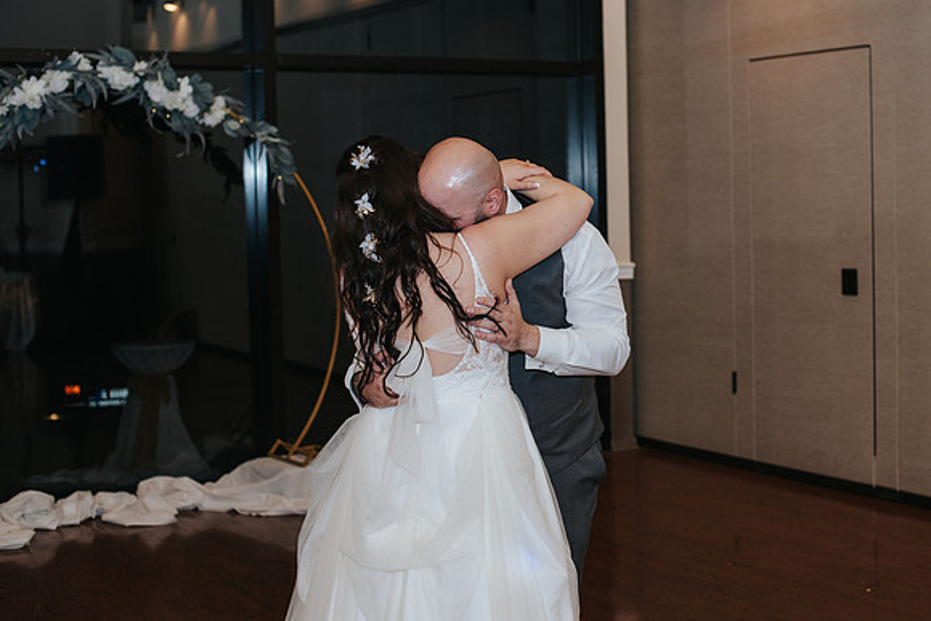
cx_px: 546
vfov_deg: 23.1
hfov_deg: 34.0
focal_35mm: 59
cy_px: 257
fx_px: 1518
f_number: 3.2
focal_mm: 50
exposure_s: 1/200
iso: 800
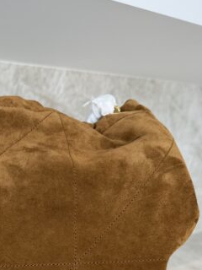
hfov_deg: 22.7
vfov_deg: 30.0
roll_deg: -0.2
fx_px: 467
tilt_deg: -15.2
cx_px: -33
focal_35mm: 60
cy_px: 268
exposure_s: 1/60
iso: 125
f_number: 1.78
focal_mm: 6.76
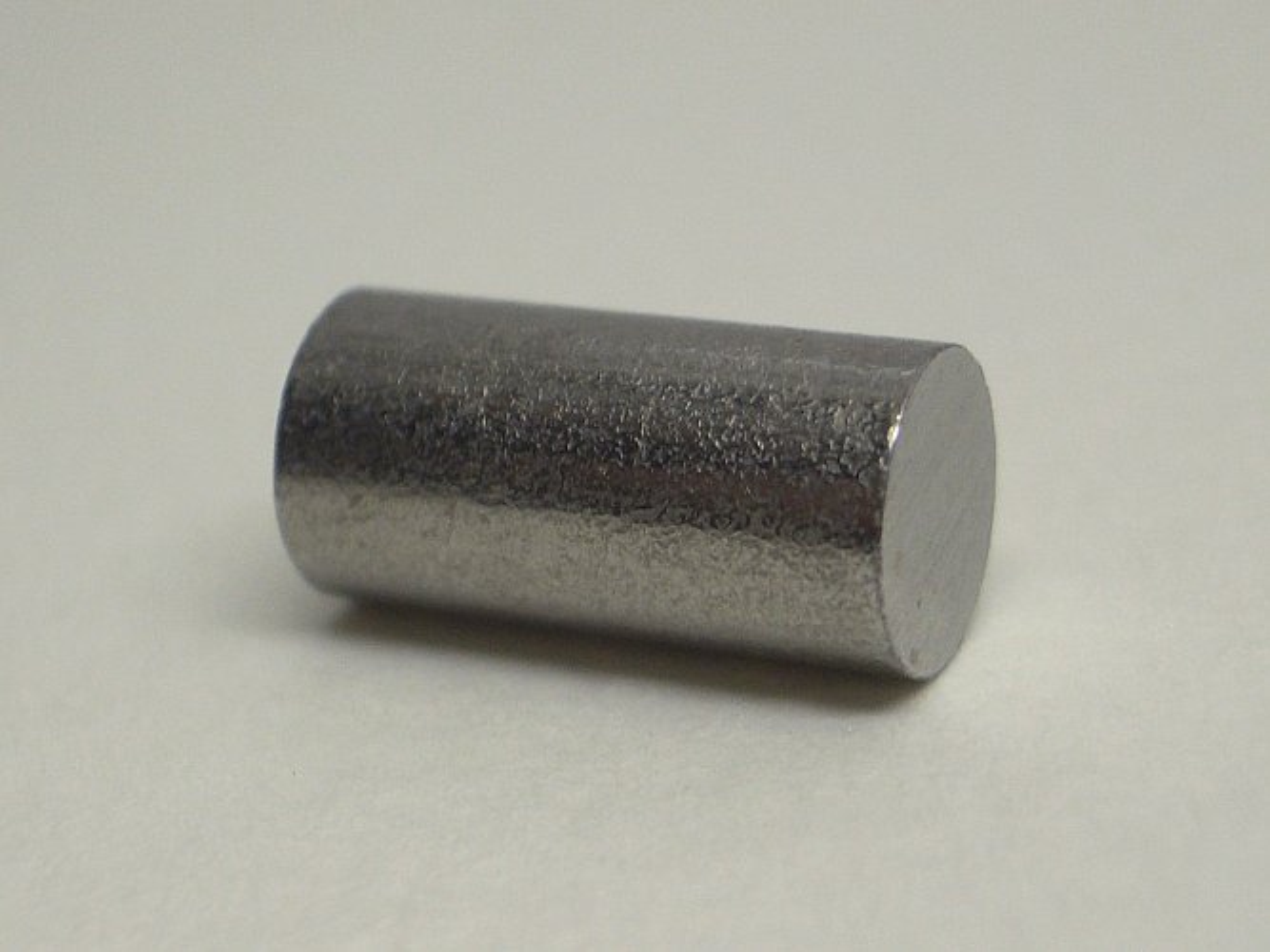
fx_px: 2274
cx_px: 635
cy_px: 476
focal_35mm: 62
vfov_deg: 23.6
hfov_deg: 31.2
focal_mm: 10.2
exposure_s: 1/80
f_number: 3.5
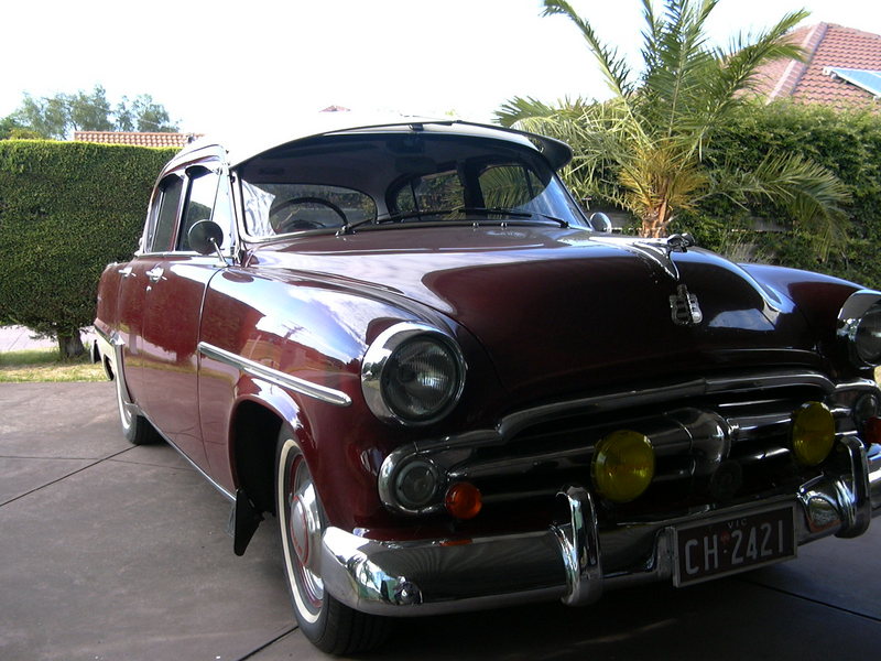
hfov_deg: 52.6
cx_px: 440
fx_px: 891
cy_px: 330
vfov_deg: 40.7
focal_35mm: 35
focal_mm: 5.4
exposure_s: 1/143
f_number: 2.8
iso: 100
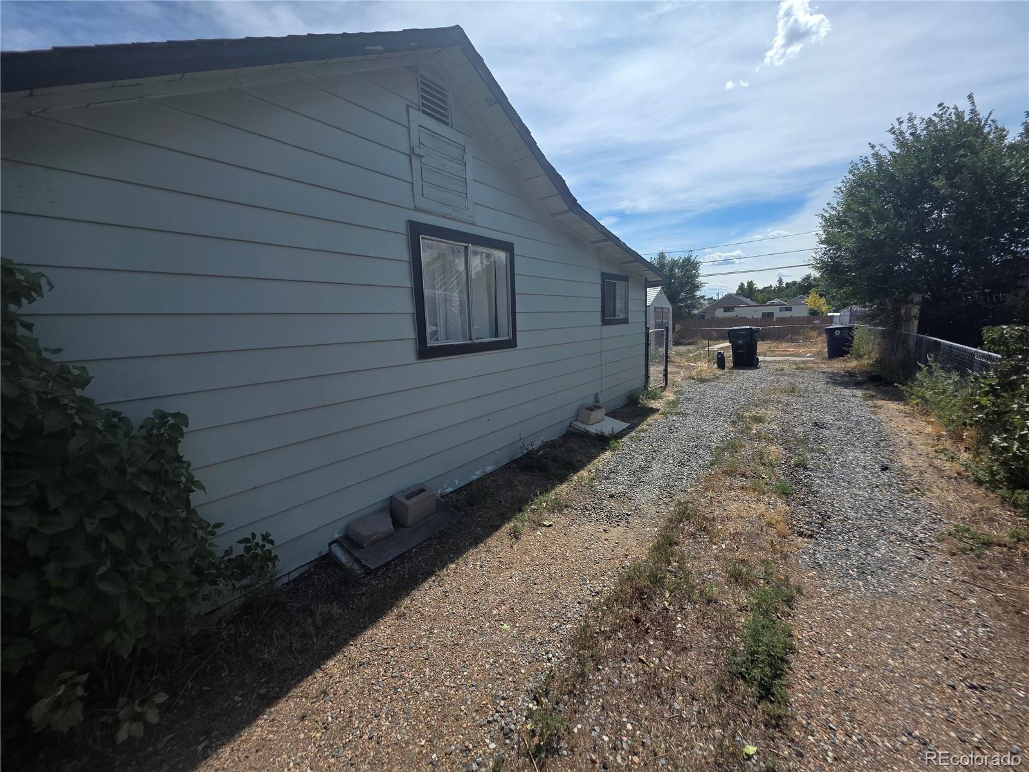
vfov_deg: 89.9
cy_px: 386
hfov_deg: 106.2
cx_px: 514
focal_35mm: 13
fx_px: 386
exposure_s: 1/2456
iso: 40
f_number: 1.9
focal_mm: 2.2
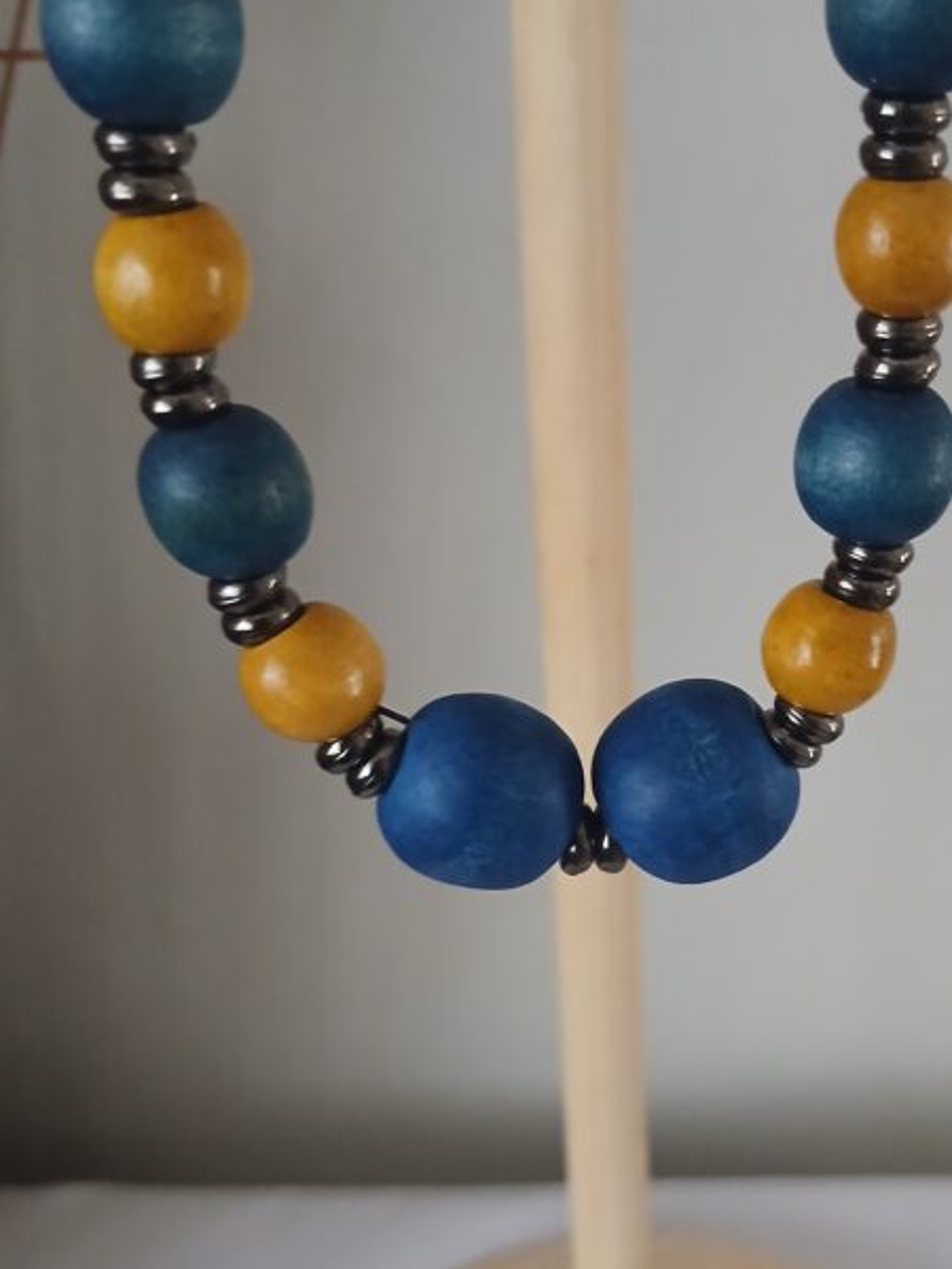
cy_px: 704
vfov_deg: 51.3
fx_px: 1320
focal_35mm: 36
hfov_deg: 39.2
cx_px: 630
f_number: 1.8
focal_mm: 3.98
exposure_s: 1/14.3
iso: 800
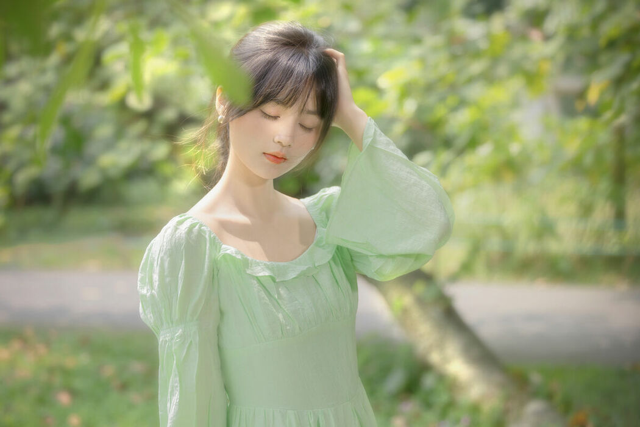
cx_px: 320
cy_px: 214
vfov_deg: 19.7
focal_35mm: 69
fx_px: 1227
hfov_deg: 29.2
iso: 100
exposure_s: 1/640
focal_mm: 70
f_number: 2.8
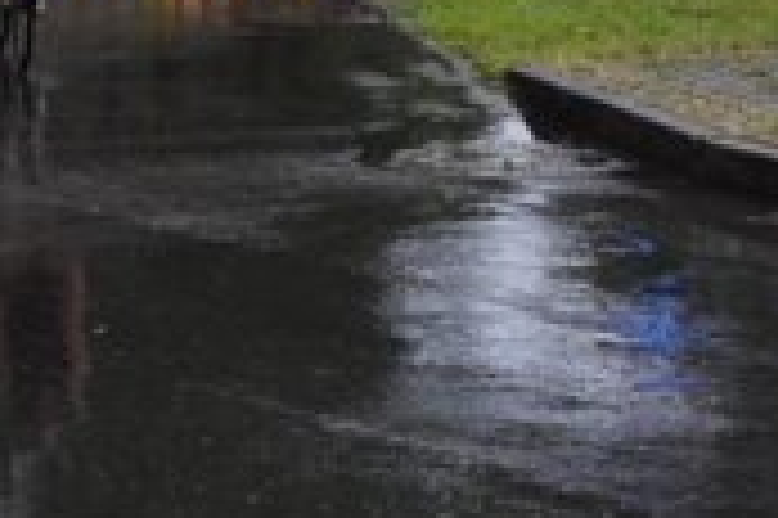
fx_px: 3001
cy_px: -43
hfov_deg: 14.7
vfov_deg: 9.8
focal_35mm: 139
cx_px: 243
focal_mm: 40
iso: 2500
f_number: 6.3
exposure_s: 1/640
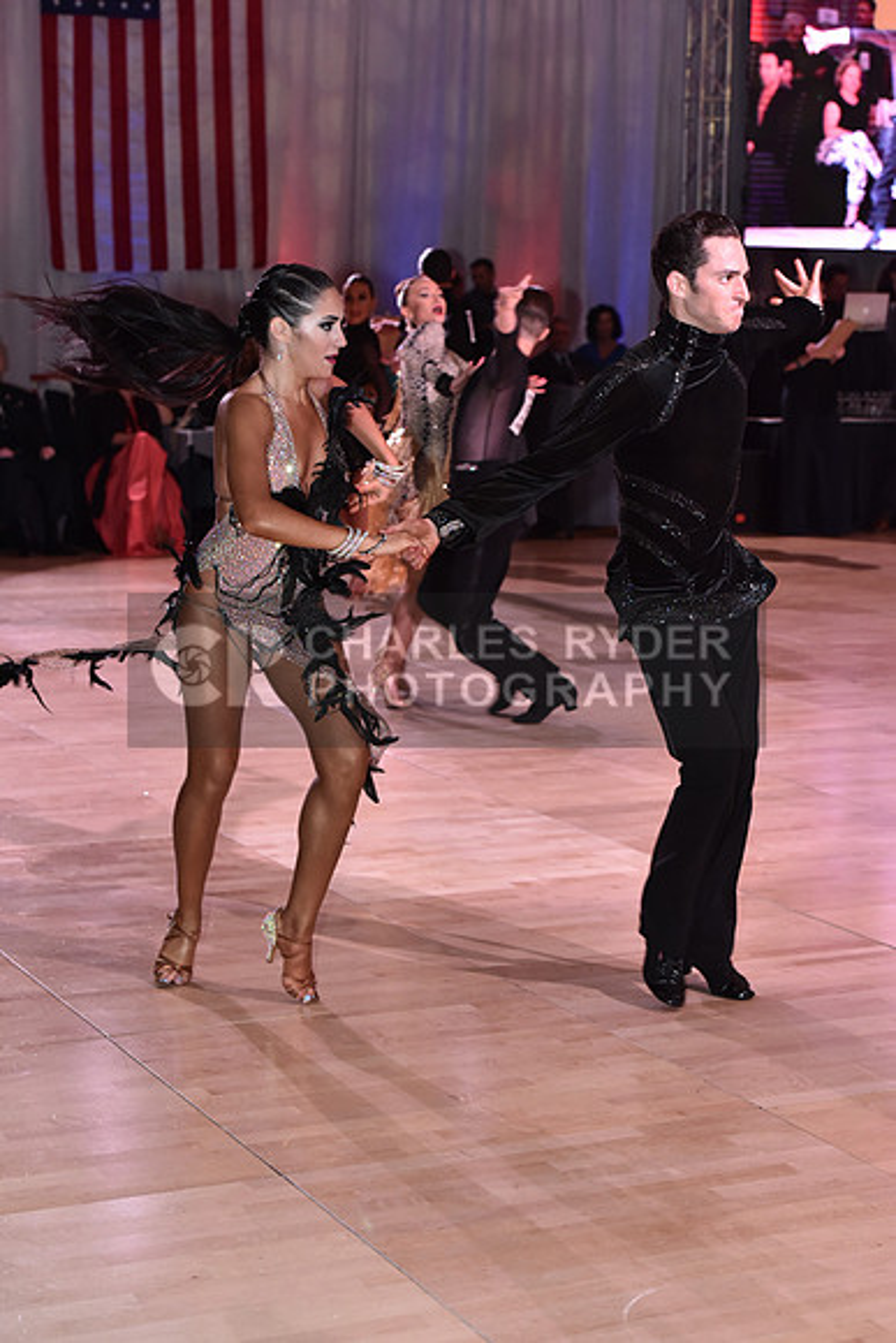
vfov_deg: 24.8
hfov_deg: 16.7
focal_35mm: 82
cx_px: 448
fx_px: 3059
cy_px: 672
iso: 1600
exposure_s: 1/250
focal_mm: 82
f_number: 5
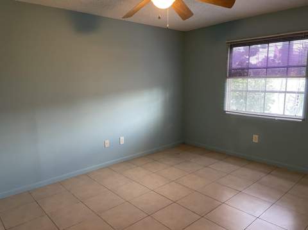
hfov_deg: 67.4
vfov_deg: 53.0
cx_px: 154
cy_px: 115
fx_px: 231
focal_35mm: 26
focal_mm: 4.2
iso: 250
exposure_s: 1/60
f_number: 1.6
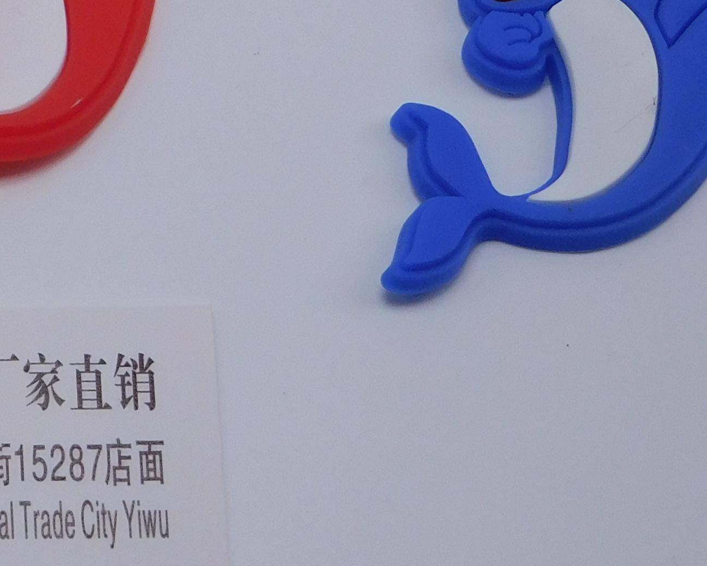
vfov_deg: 6.4
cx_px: -323
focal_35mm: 243
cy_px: 52
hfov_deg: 7.8
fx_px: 5085
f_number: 4.5
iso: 125
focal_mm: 12.5
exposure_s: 1/640
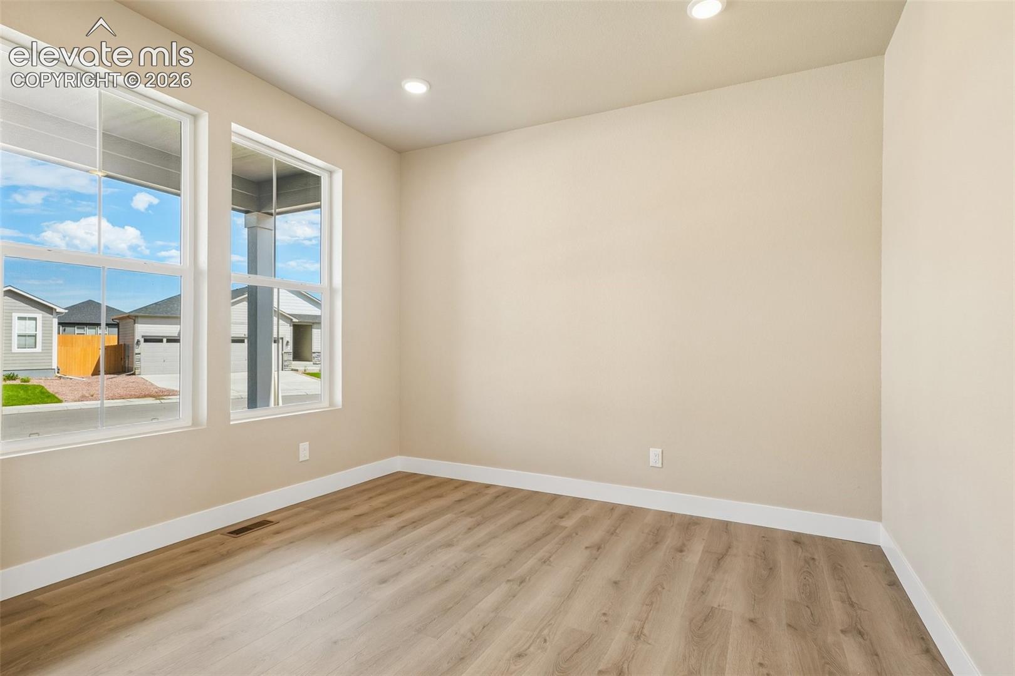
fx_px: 465
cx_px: 508
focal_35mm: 16
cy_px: 338
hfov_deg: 95.0
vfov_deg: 72.1
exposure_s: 1/30
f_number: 8
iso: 160
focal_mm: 11
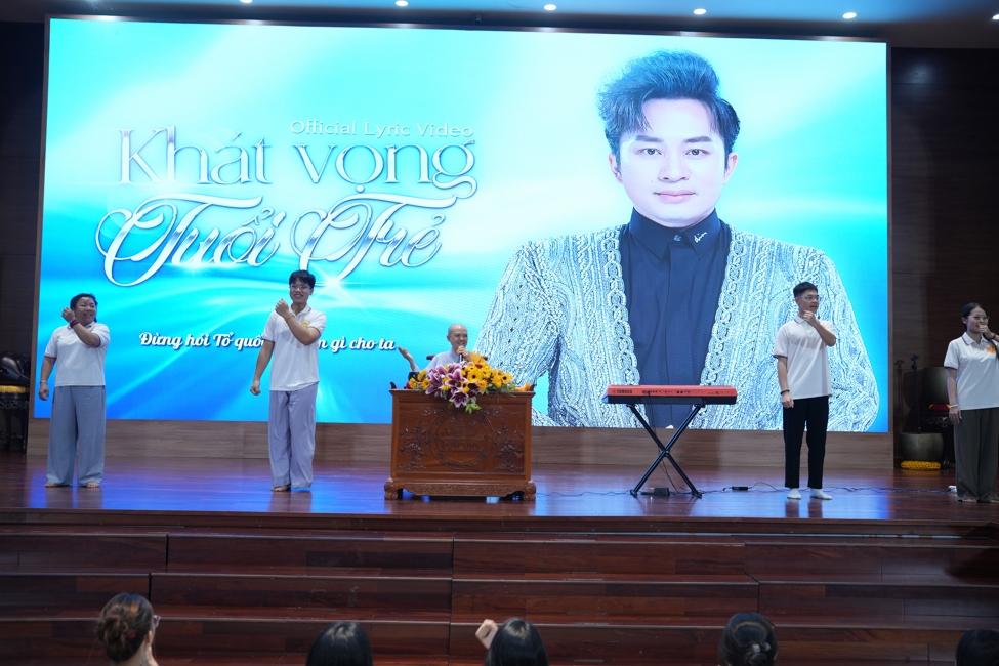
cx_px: 500
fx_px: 971
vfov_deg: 37.9
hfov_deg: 54.4
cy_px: 333
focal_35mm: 35
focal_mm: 35
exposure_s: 1/100
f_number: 3.2
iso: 800
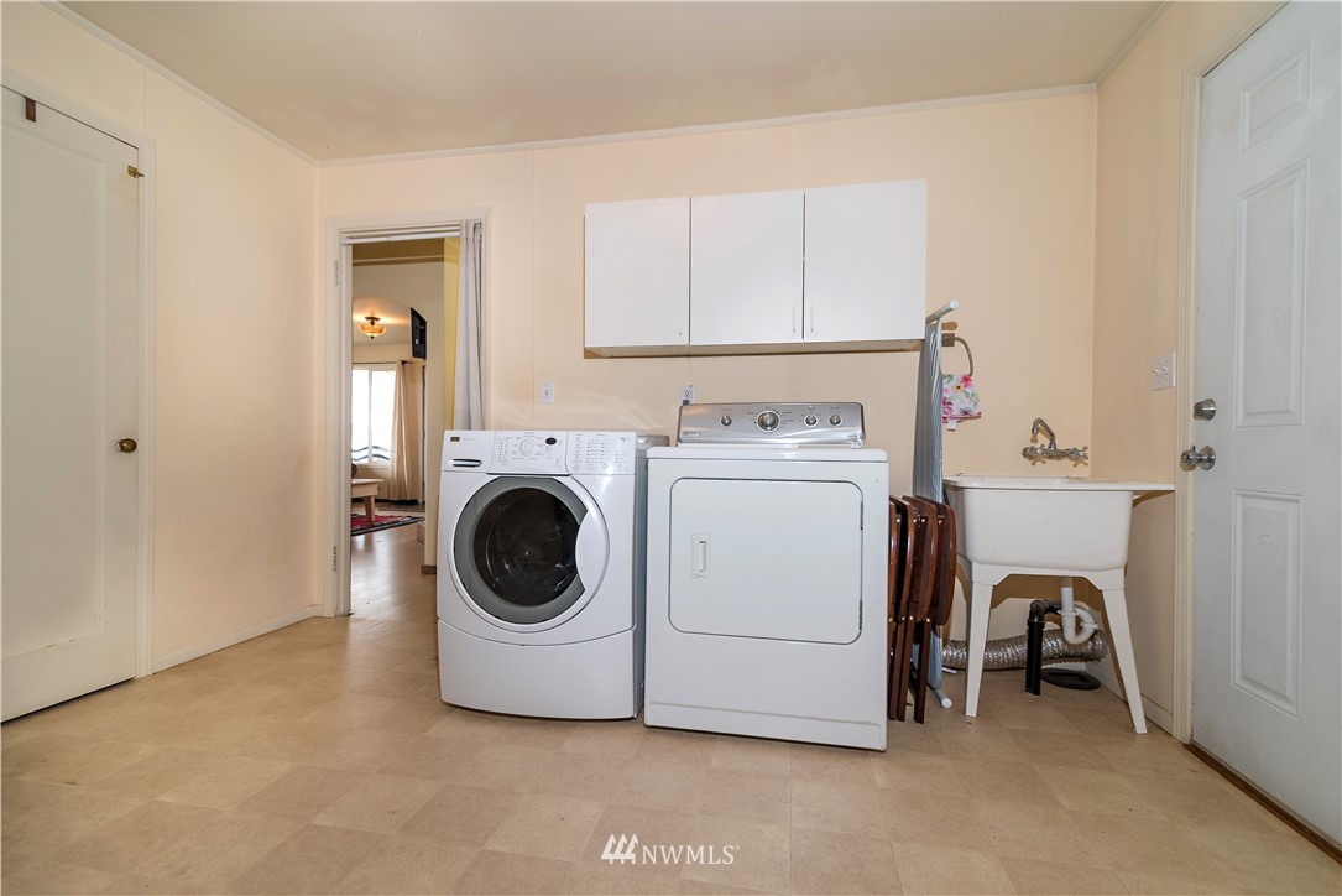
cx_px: 671
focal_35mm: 16
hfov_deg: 96.7
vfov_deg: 73.8
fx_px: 597
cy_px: 448
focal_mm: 16
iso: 125
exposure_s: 1/15
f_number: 4
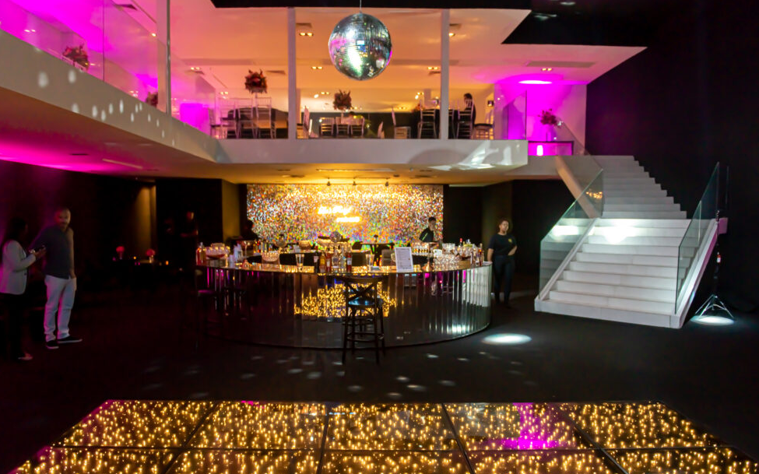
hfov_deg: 101.5
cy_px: 258
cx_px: 371
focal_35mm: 15
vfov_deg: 74.6
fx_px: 310
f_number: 2.8
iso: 3200
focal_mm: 14
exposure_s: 1/125
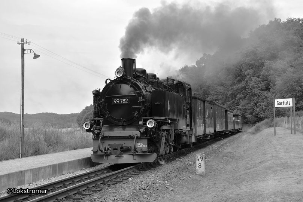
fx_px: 480
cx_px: 152
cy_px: 101
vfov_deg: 23.8
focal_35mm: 57
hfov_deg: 35.0
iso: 200
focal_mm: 38
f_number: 8
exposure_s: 1/400
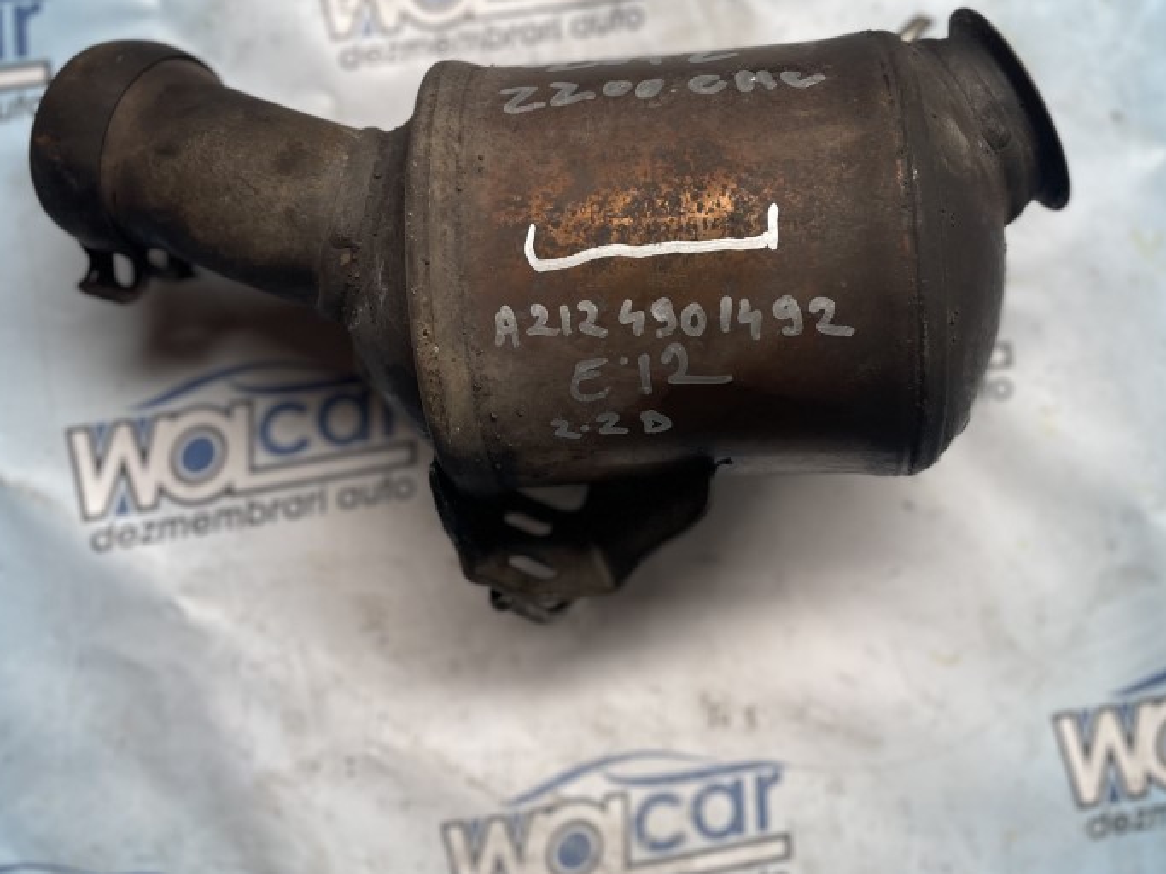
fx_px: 1313
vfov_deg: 36.1
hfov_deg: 47.9
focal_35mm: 39
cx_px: 608
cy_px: 241
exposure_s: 1/212
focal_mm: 5.1
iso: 40
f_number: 1.6
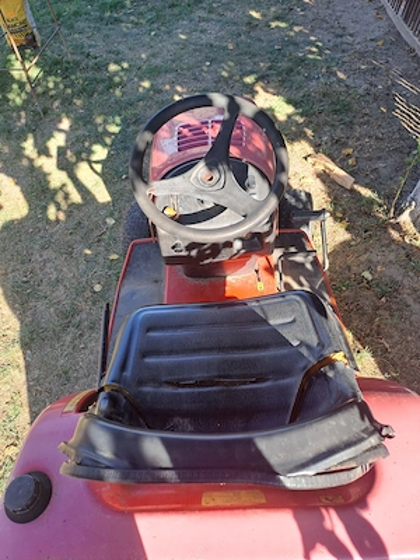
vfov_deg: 69.4
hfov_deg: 54.9
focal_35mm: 25
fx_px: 404
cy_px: 280
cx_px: 210
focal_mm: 4.65
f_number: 1.8
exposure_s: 1/295
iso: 32
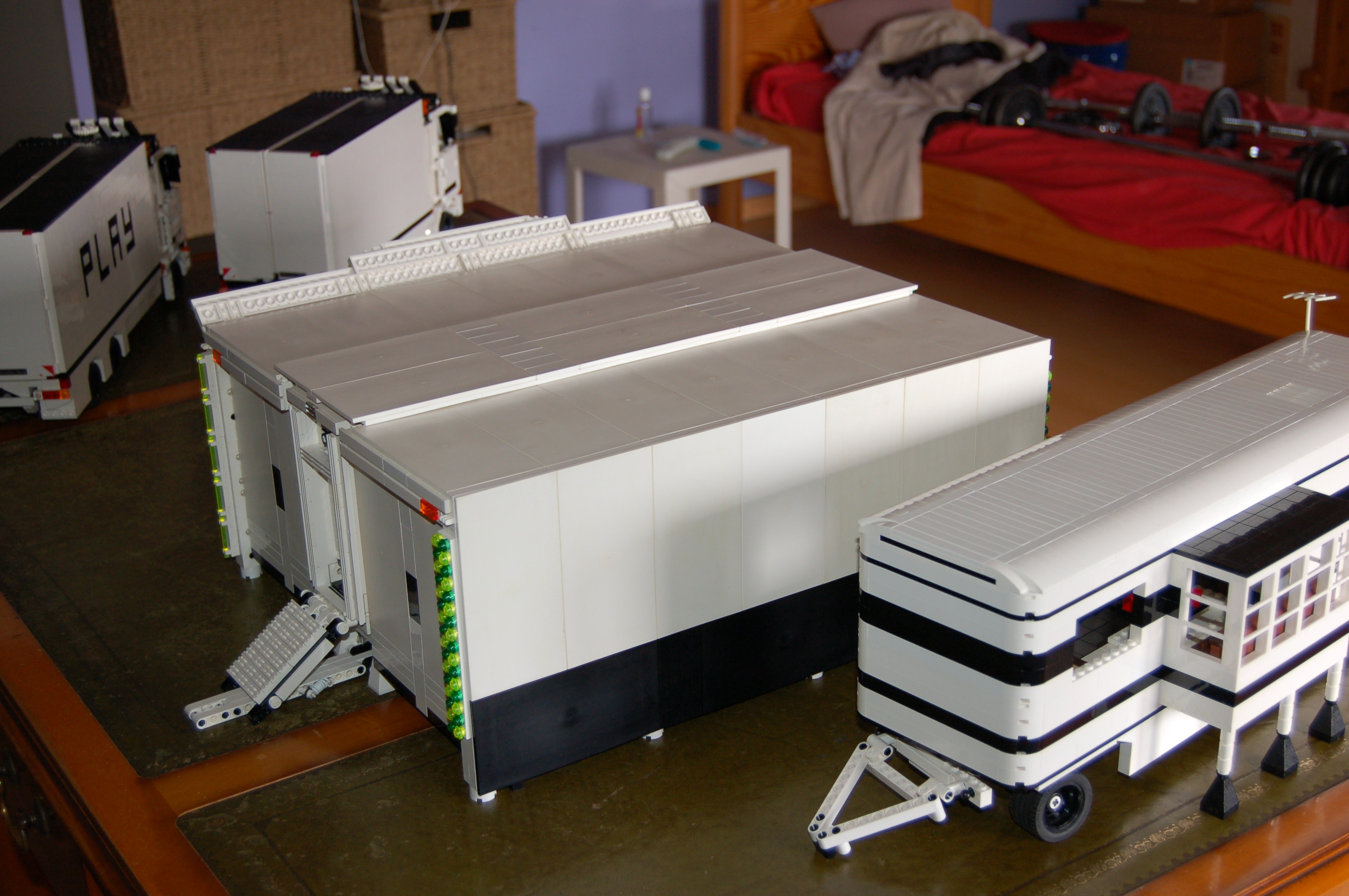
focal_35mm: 46
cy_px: 448
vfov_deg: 28.9
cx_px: 674
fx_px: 1741
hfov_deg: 42.4
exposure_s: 1/60
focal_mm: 31
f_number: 4.5
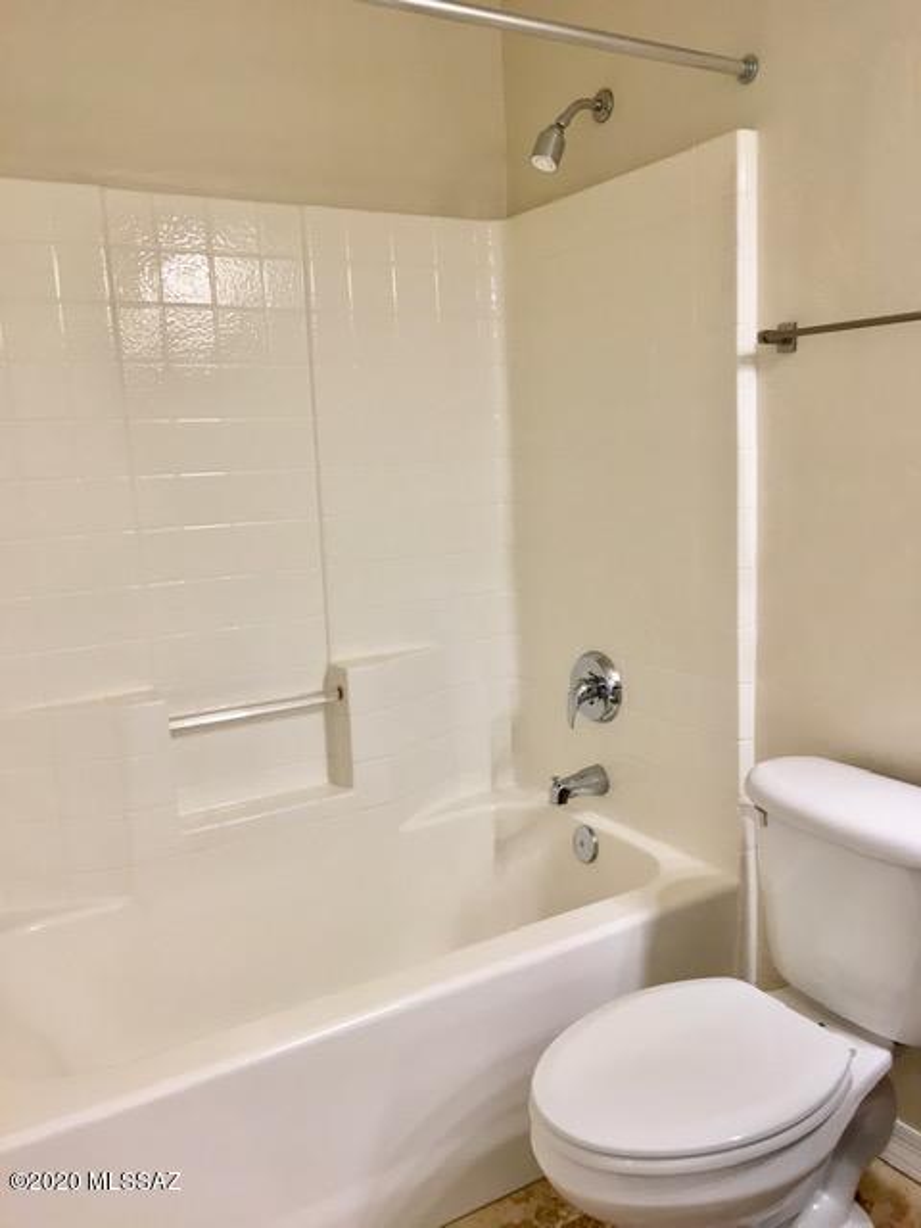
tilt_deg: -8.8
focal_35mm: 29
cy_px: 614
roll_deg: +1.8
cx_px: 460
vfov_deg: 61.7
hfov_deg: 48.2
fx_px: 1029
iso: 50
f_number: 2.2
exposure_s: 1/30
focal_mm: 4.15
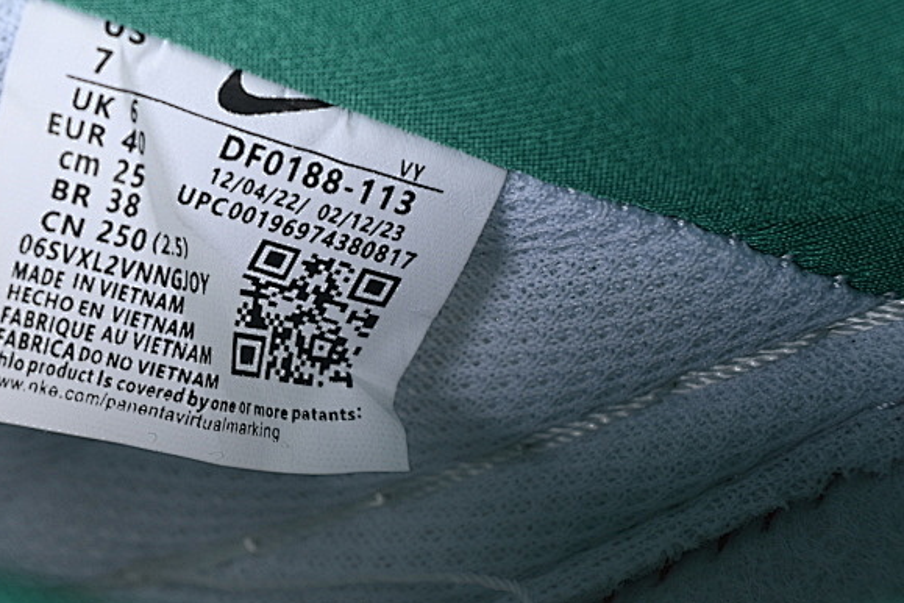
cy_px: 287
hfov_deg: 14.6
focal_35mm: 140
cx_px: 226
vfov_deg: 9.8
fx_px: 3515
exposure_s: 1/80
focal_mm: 50
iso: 160
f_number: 7.1
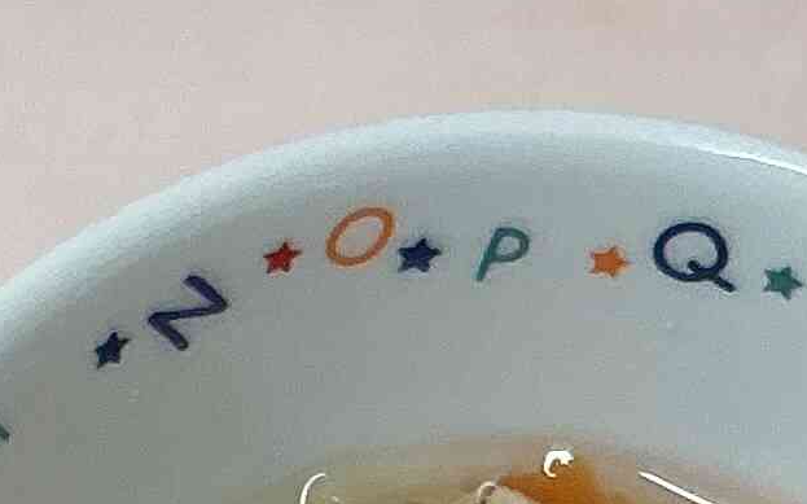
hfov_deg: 10.5
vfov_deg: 5.8
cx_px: 242
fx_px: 4375
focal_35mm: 199
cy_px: 1885
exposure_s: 1/120
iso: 40
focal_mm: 3
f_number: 1.8
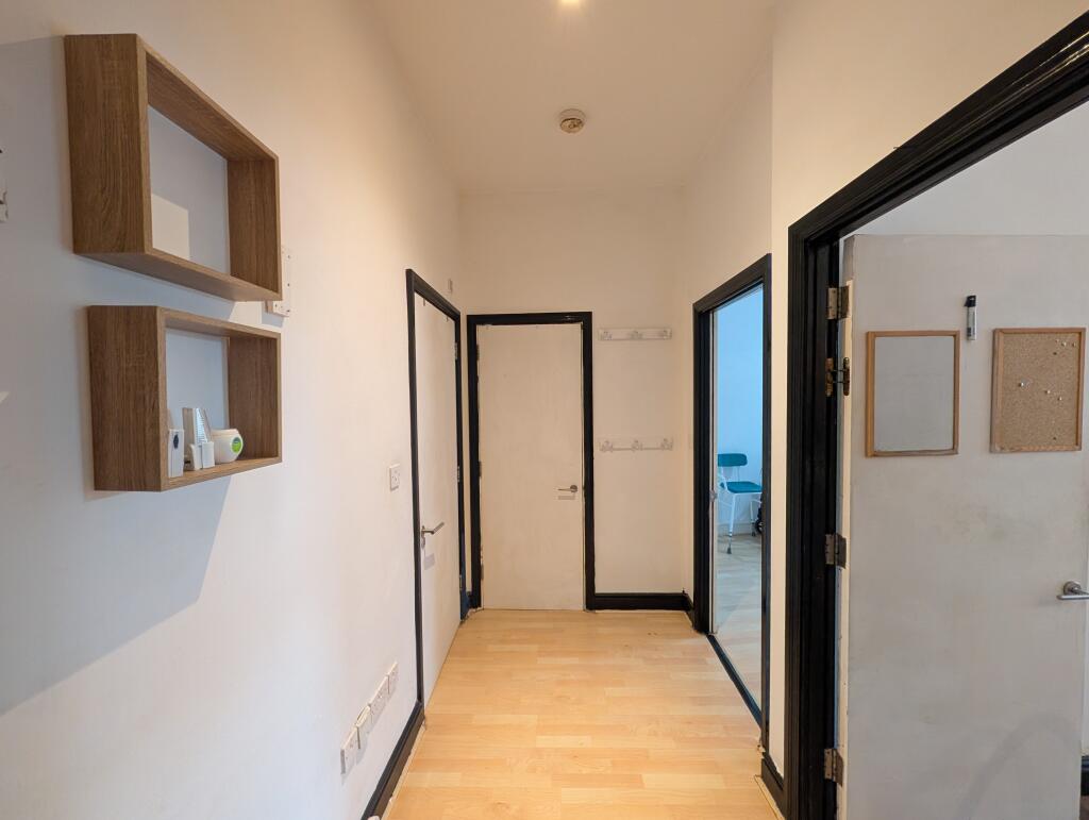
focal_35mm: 12
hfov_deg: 110.5
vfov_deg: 94.6
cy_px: 410
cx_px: 544
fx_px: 378
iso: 520
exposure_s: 1/50
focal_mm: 2.02
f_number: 1.7
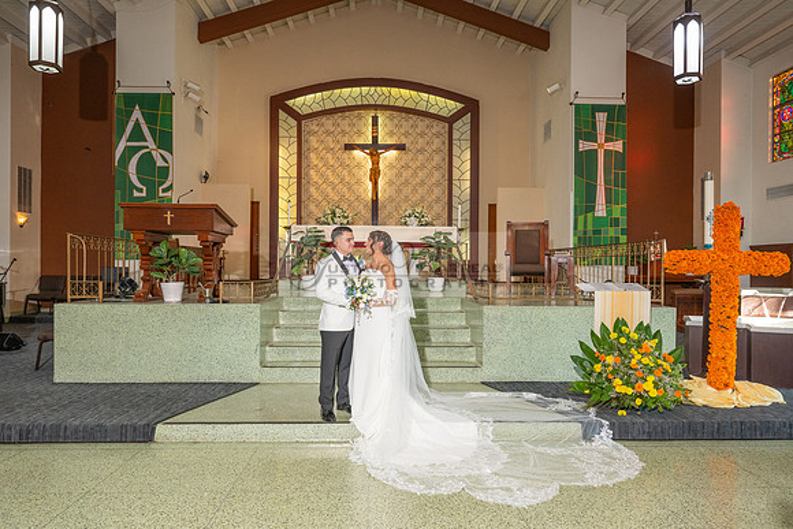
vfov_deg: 53.2
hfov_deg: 73.7
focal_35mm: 24
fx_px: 529
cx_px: 396
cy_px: 264
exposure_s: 1/160
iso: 800
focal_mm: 24
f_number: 5
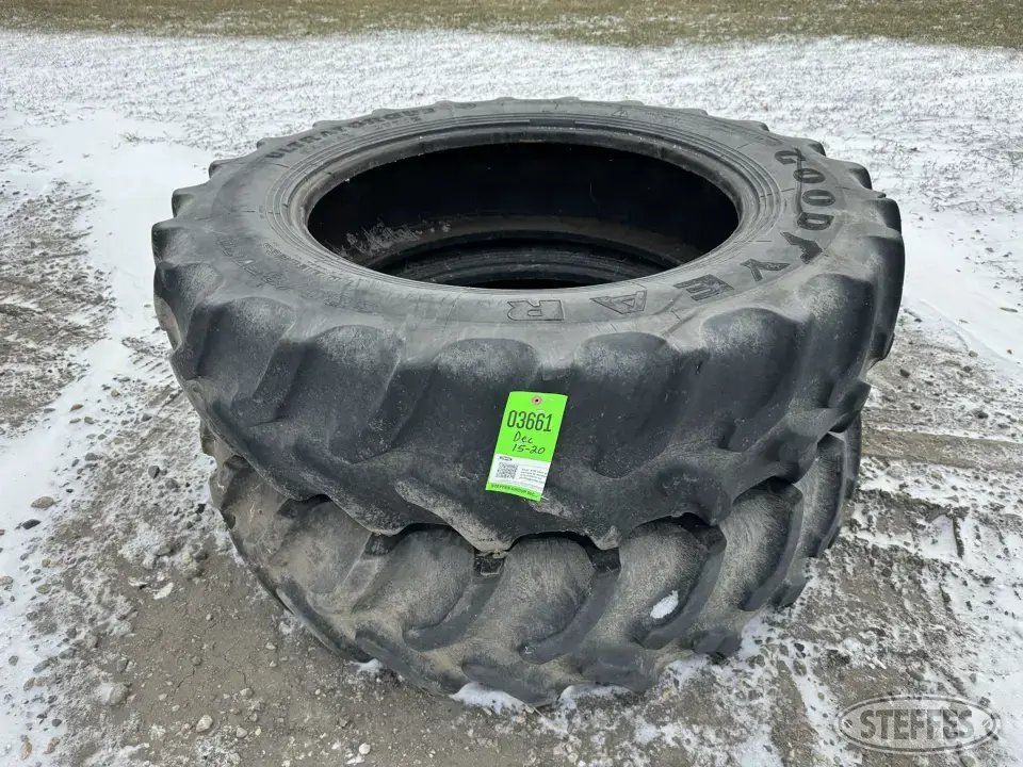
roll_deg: +3.5
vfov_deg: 56.8
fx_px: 709
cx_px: 512
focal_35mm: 24
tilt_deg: -29.5
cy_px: 384
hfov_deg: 71.6
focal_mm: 6.86
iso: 80
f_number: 1.78
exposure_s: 1/1076
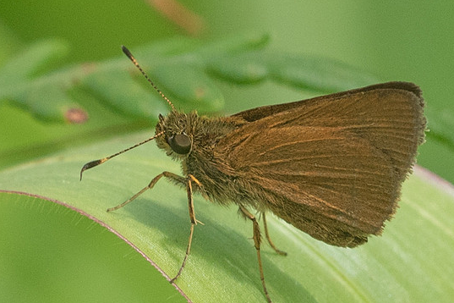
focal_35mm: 1016
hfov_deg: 2.0
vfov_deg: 1.4
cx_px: 279
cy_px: 213
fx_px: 12812
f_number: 8
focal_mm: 150
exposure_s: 1/1000
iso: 800
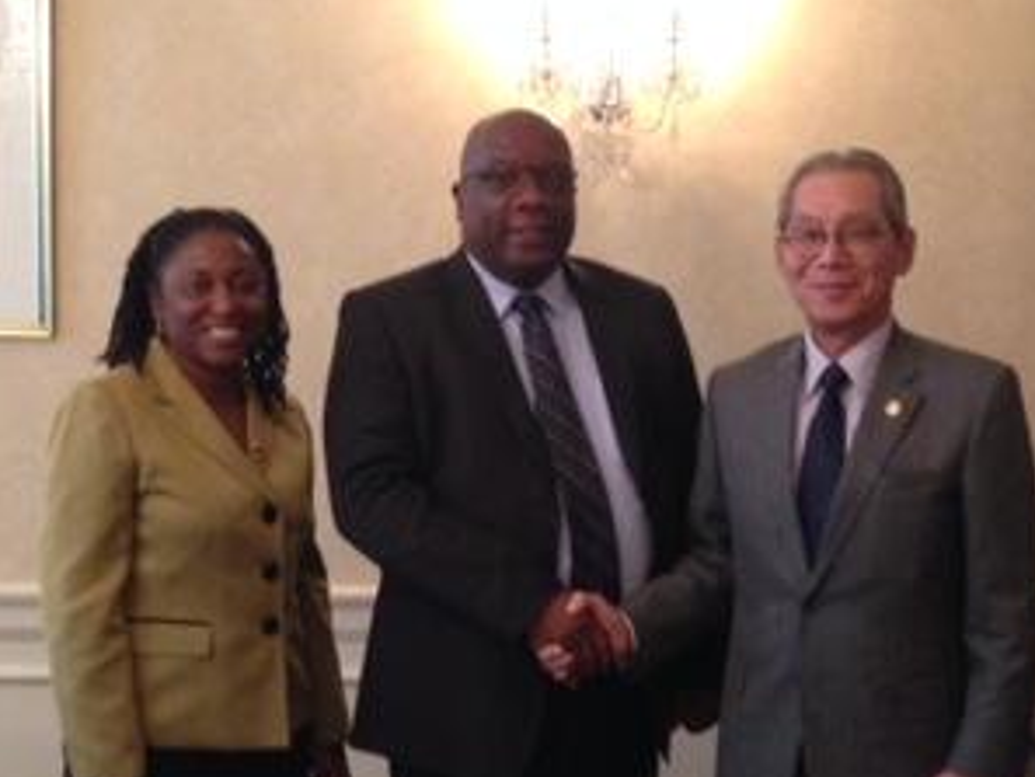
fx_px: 2124
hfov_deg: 27.4
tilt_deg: -6.7
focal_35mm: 71
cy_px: 578
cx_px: 523
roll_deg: -0.4
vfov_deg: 20.6
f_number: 2.4
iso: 250
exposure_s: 1/20
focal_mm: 4.12
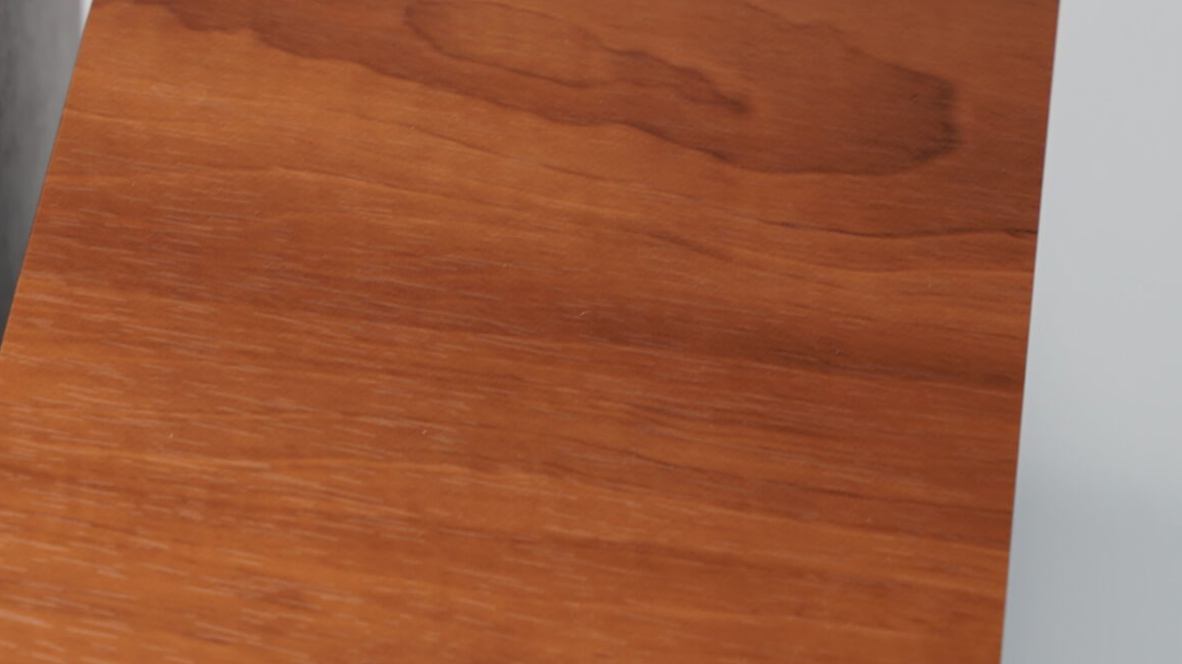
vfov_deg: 9.6
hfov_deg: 16.6
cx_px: -61
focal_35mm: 126
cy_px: 362
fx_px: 3948
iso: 100
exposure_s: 1/13
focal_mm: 55
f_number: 5.6
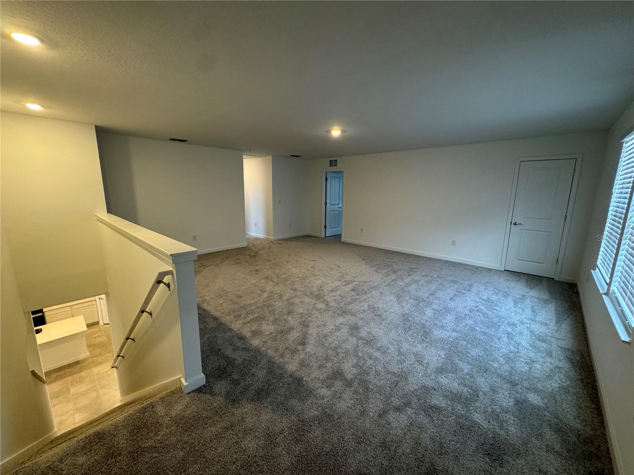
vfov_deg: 85.7
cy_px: 238
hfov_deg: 102.1
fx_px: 256
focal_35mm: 14
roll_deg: -0.4
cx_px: 317
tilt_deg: -8.7
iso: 160
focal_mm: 2.22
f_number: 2.2
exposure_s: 1/60
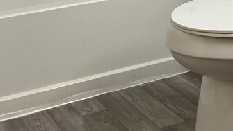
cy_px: -95
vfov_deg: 12.5
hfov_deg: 23.9
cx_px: 136
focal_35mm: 89
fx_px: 549
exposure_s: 1/60
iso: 80
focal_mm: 3
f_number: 1.8
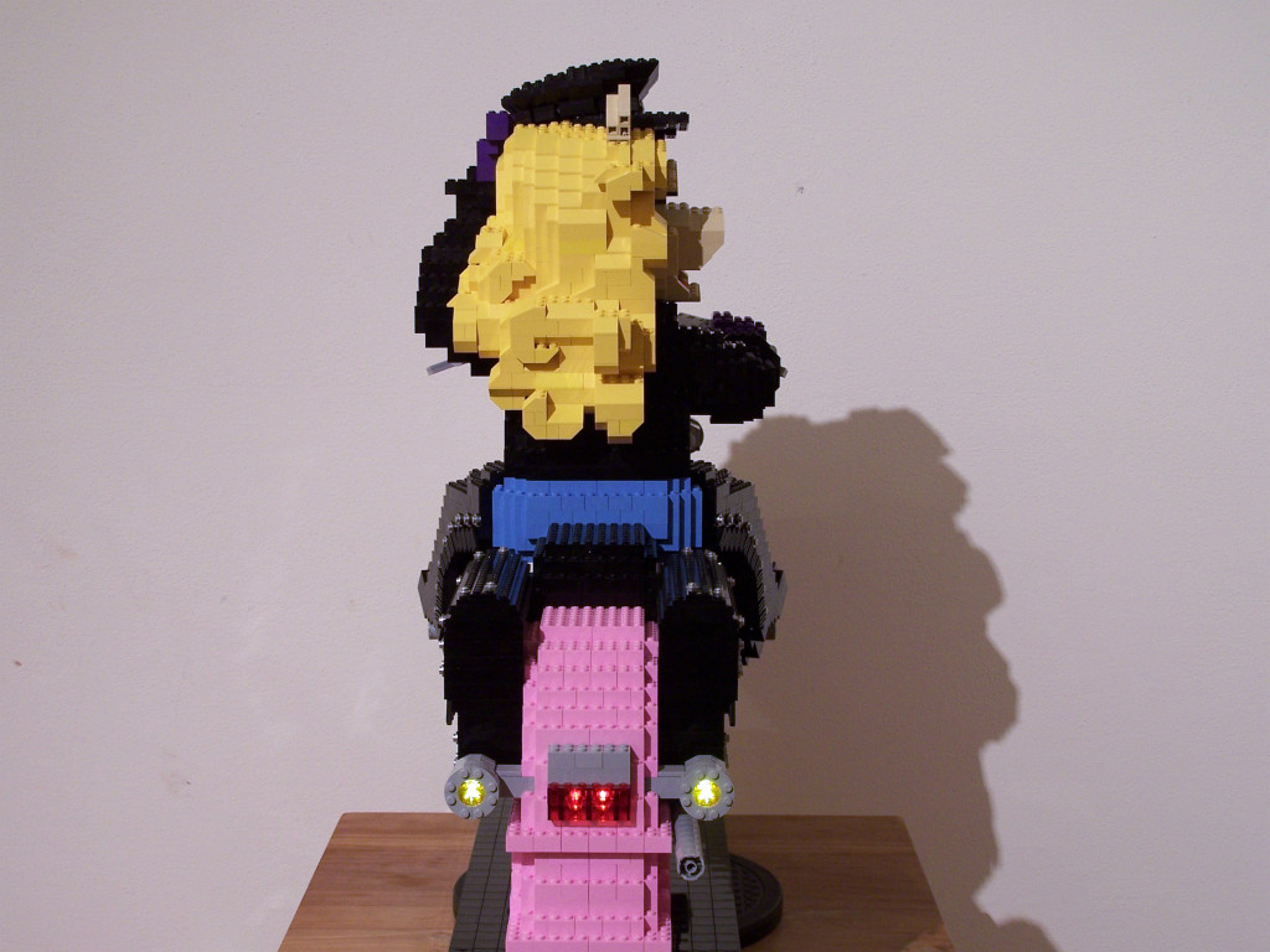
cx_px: 635
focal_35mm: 59
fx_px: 2165
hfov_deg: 32.7
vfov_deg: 24.8
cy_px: 476
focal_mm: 9.8
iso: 80
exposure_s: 1/2
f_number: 3.1
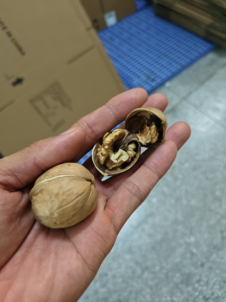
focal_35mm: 23
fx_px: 200
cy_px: 151
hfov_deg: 58.9
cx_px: 113
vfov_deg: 73.9
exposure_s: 1/100
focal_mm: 5.56
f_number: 1.88
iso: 9994
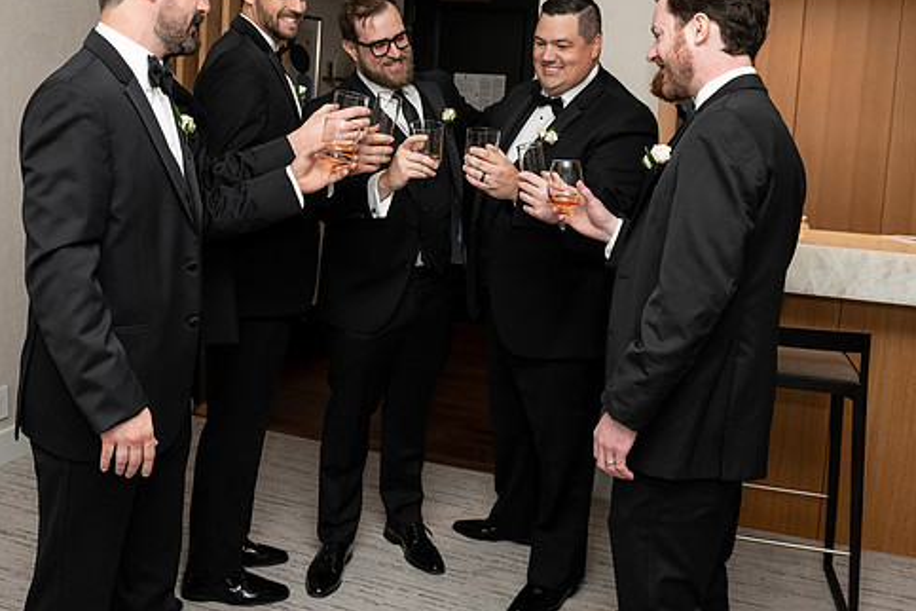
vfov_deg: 34.6
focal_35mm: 38
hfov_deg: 50.5
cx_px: 396
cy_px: 192
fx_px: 967
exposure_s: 1/200
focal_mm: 24
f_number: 4.5
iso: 1250
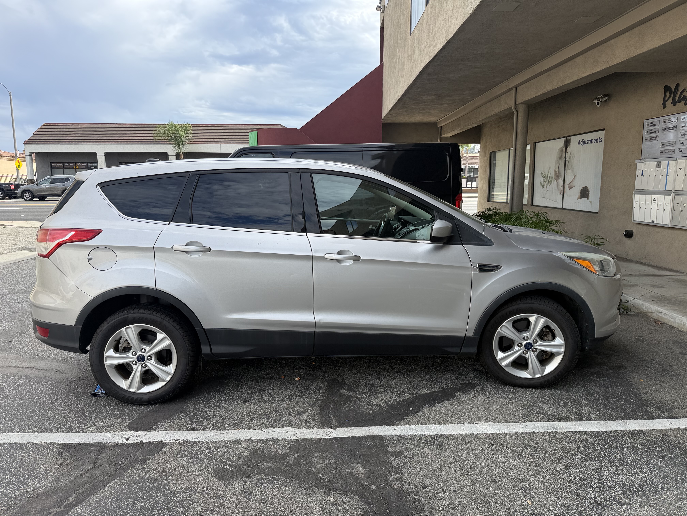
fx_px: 476
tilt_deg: -7.2
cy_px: 258
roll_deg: +1.0
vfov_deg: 56.8
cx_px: 344
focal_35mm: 24
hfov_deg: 71.6
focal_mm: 6.76
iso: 80
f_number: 1.78
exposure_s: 1/2232
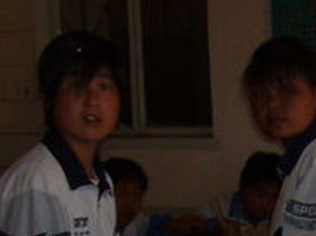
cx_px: 404
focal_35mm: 172
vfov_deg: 8.0
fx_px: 1569
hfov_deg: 11.2
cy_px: 564
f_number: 2.8
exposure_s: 1/60
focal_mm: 5.8
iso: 100
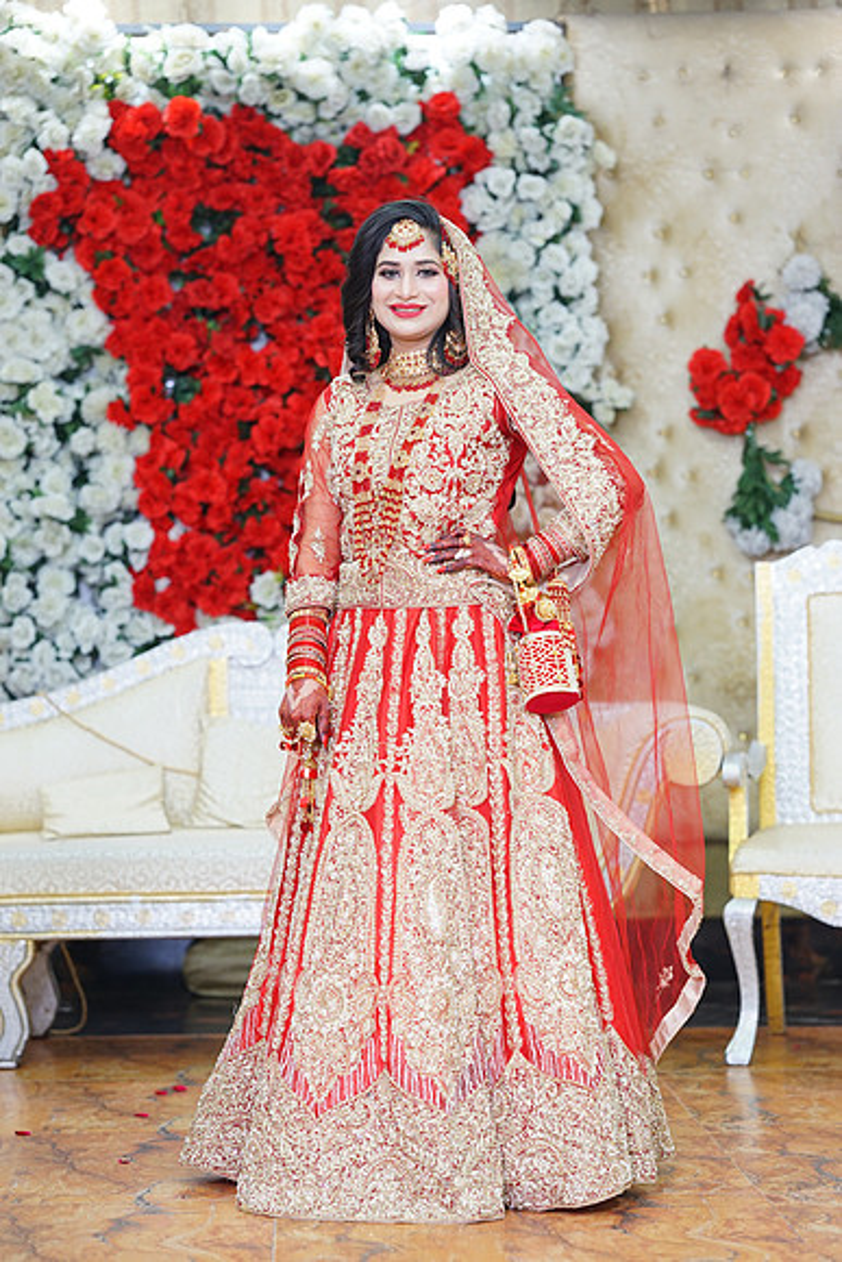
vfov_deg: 23.9
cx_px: 421
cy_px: 631
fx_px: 2980
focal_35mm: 85
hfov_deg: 16.1
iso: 640
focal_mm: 85
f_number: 2.8
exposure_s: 1/160
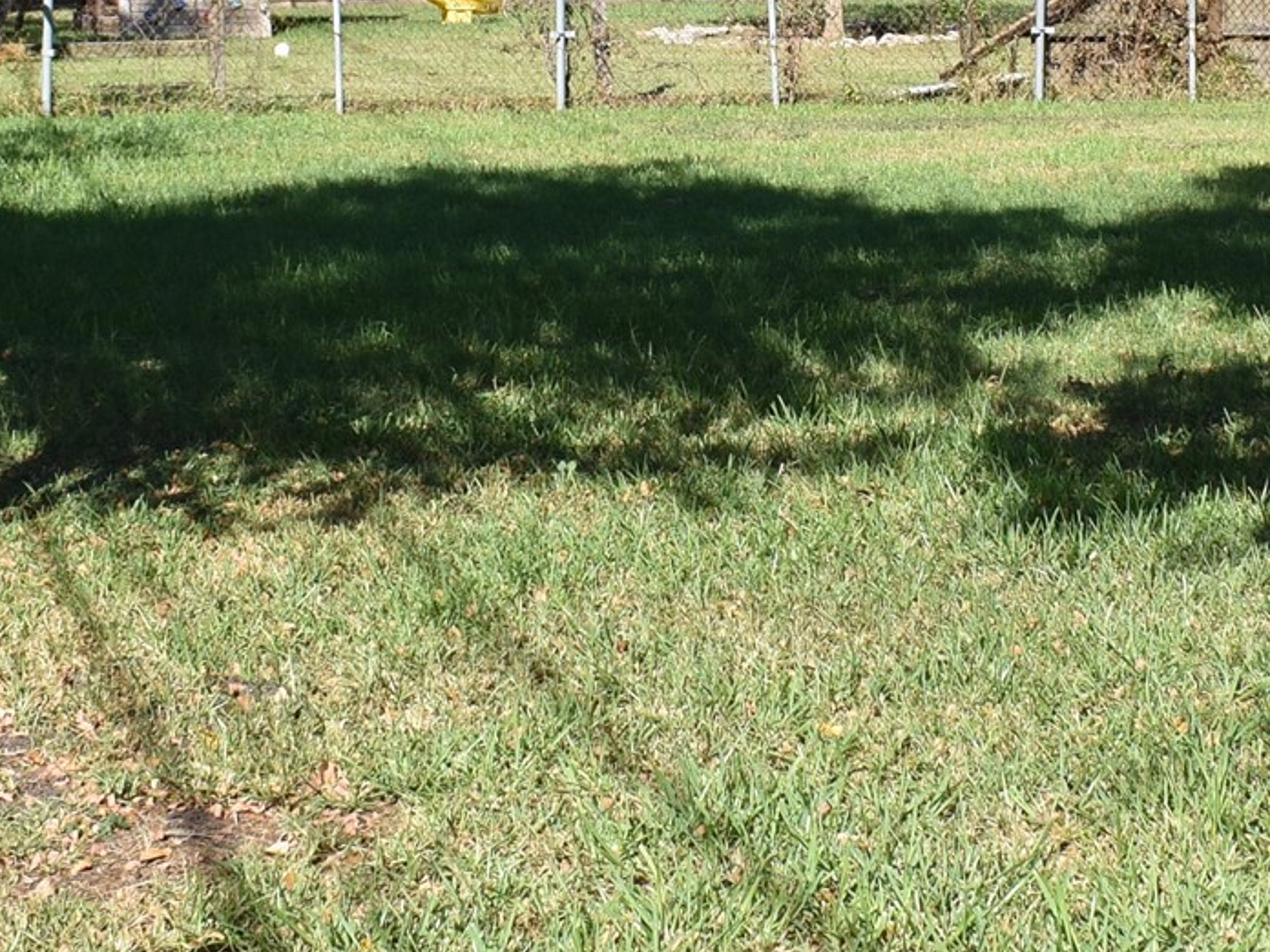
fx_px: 2972
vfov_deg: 18.0
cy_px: 126
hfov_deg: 23.9
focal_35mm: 81
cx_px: 906
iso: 100
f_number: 8
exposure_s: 1/200
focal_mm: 18
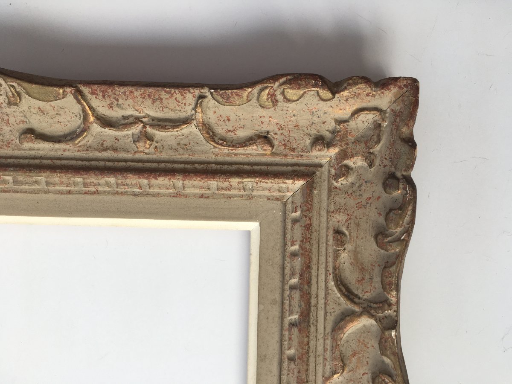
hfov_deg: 61.7
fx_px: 429
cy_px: 192
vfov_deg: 48.2
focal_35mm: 29
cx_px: 256
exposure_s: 1/100
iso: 25
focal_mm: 4.15
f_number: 2.2
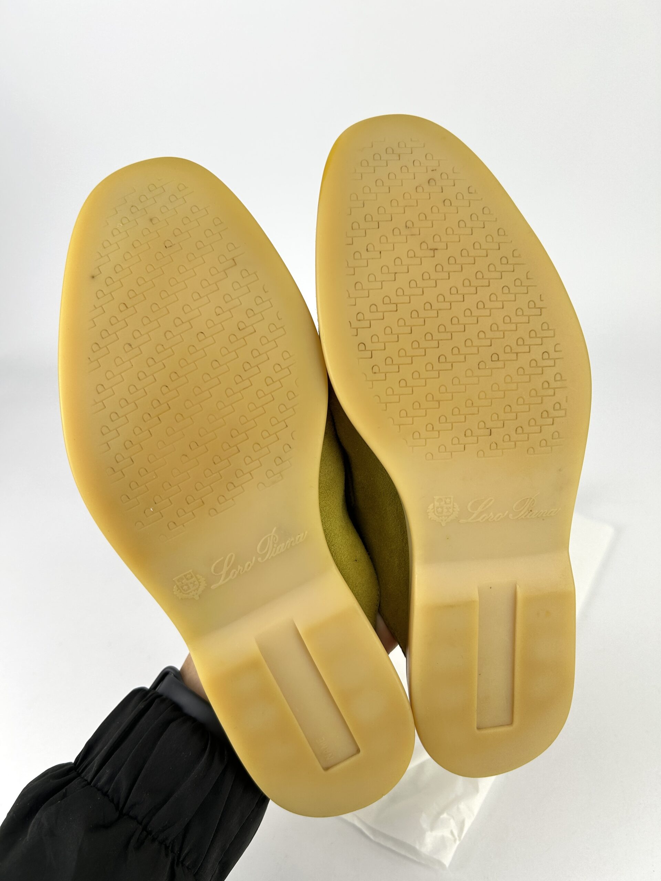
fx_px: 662
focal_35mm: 26
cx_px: 330
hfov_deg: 53.1
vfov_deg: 67.3
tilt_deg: -34.9
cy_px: 440
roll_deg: +5.8
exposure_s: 1/178
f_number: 1.5
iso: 40
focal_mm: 5.7
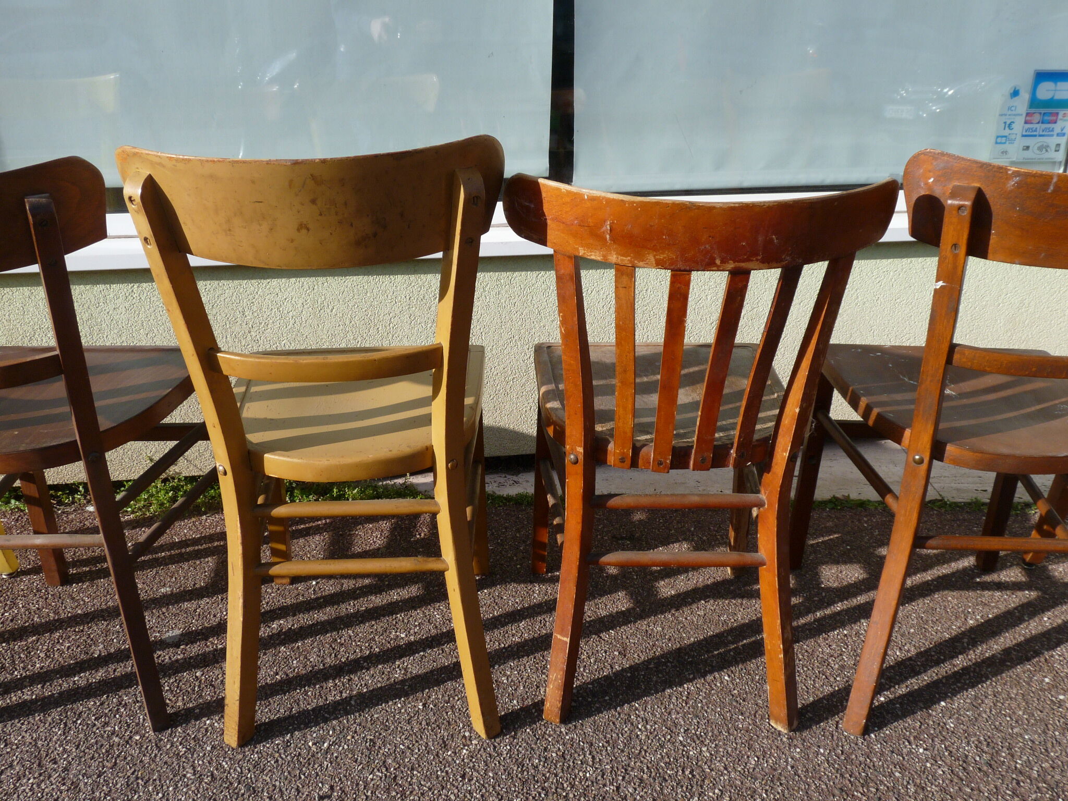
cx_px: 534
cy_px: 400
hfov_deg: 65.3
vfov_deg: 51.4
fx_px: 833
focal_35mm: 27
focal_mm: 4.8
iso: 100
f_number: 5.6
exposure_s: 1/320
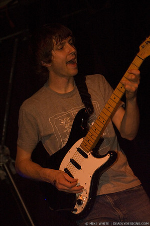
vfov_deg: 19.5
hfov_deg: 13.0
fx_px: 658
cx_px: 75
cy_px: 113
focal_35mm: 105
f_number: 2.8
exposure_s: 1/40
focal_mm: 70
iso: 800
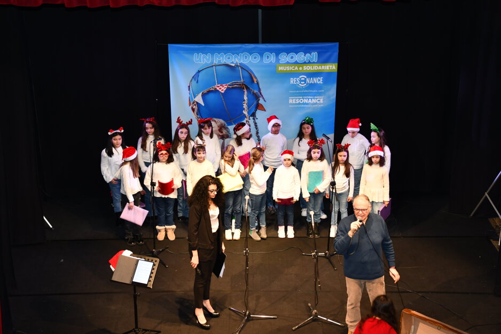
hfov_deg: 33.4
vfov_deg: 22.6
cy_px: 167
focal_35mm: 60
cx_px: 250
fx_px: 835
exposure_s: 1/60
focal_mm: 40
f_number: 4.2
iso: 720
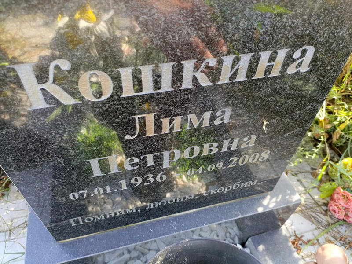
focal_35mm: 25
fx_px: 254
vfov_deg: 54.9
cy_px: 132
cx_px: 176
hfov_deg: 69.4
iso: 268
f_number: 1.69
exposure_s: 1/100
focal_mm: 4.76
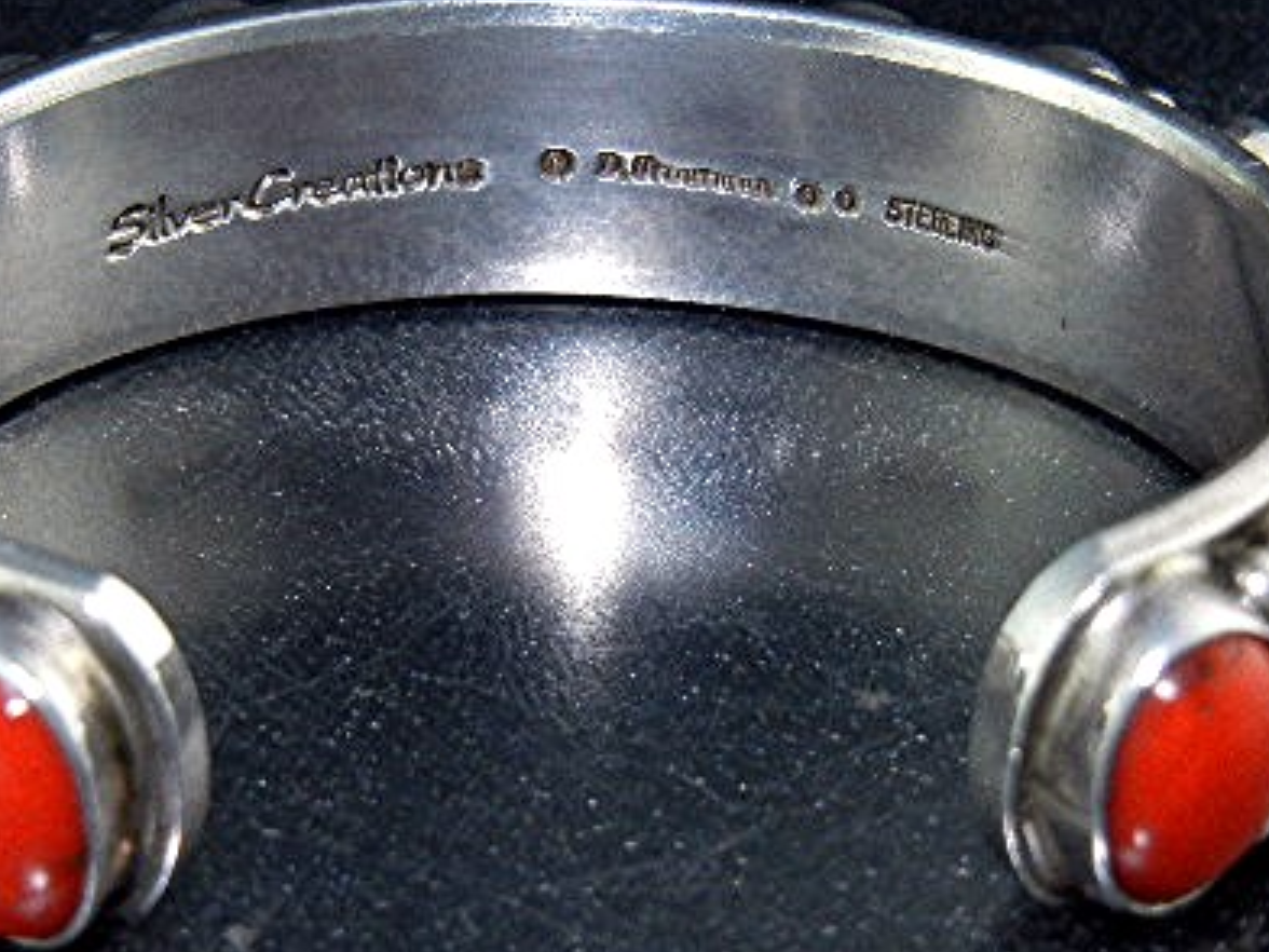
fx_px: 4069
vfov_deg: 13.3
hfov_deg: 17.7
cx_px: 592
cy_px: 544
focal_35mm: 111
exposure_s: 1/30
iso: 233
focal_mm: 12.2
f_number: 4.1
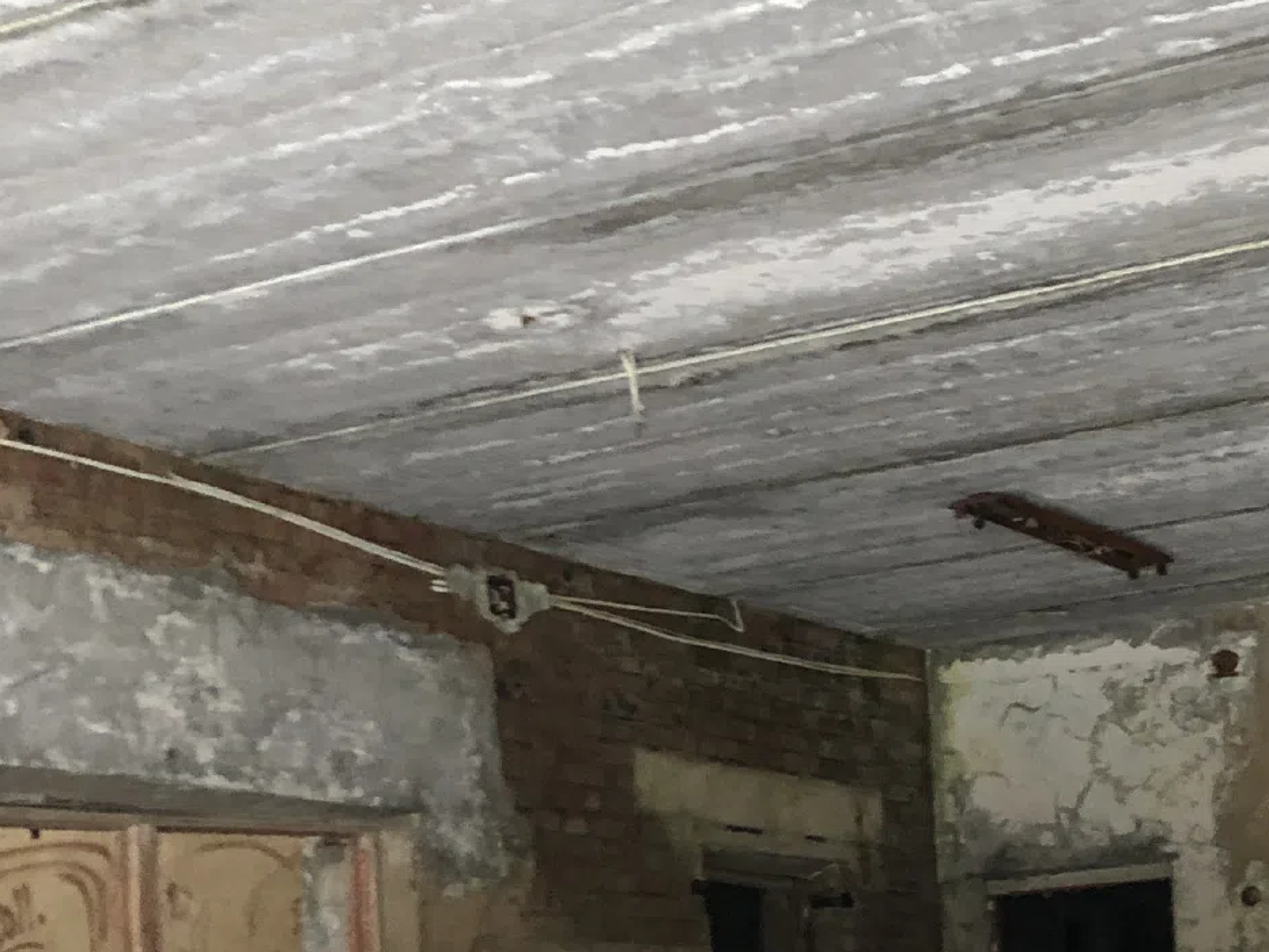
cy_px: 933
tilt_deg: +3.3
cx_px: 1178
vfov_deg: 19.9
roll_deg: +3.0
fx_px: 2640
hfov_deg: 26.0
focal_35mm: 72
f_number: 1.8
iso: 100
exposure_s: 1/9
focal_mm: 4
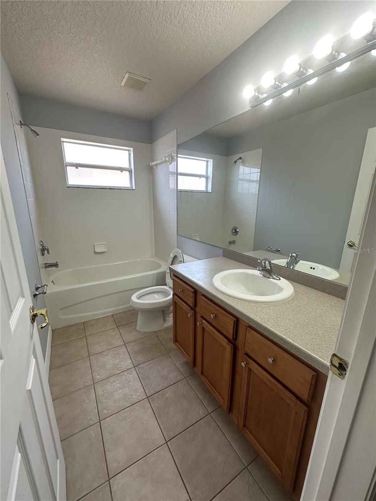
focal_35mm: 14
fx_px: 203
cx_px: 188
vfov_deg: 102.1
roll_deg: -1.3
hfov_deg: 85.7
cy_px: 250
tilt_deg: -13.1
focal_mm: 2.22
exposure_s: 1/120
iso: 250
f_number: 2.2
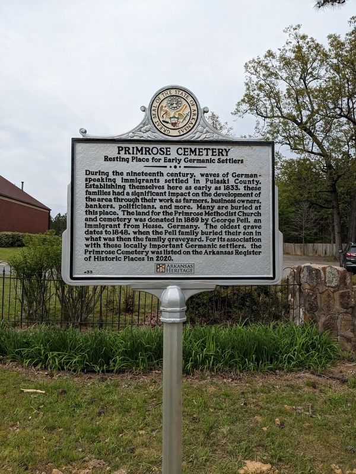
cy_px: 237
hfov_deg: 51.4
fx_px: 370
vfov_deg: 65.3
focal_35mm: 27
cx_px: 178
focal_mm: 4.38
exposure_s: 1/4695
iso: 85
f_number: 1.73
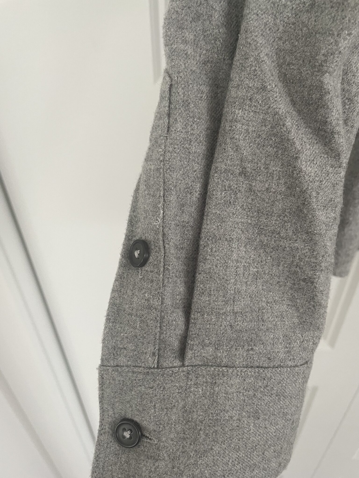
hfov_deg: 53.1
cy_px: 239
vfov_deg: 67.3
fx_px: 360
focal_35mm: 26
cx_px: 180
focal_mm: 4.2
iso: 125
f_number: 1.6
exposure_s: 1/66
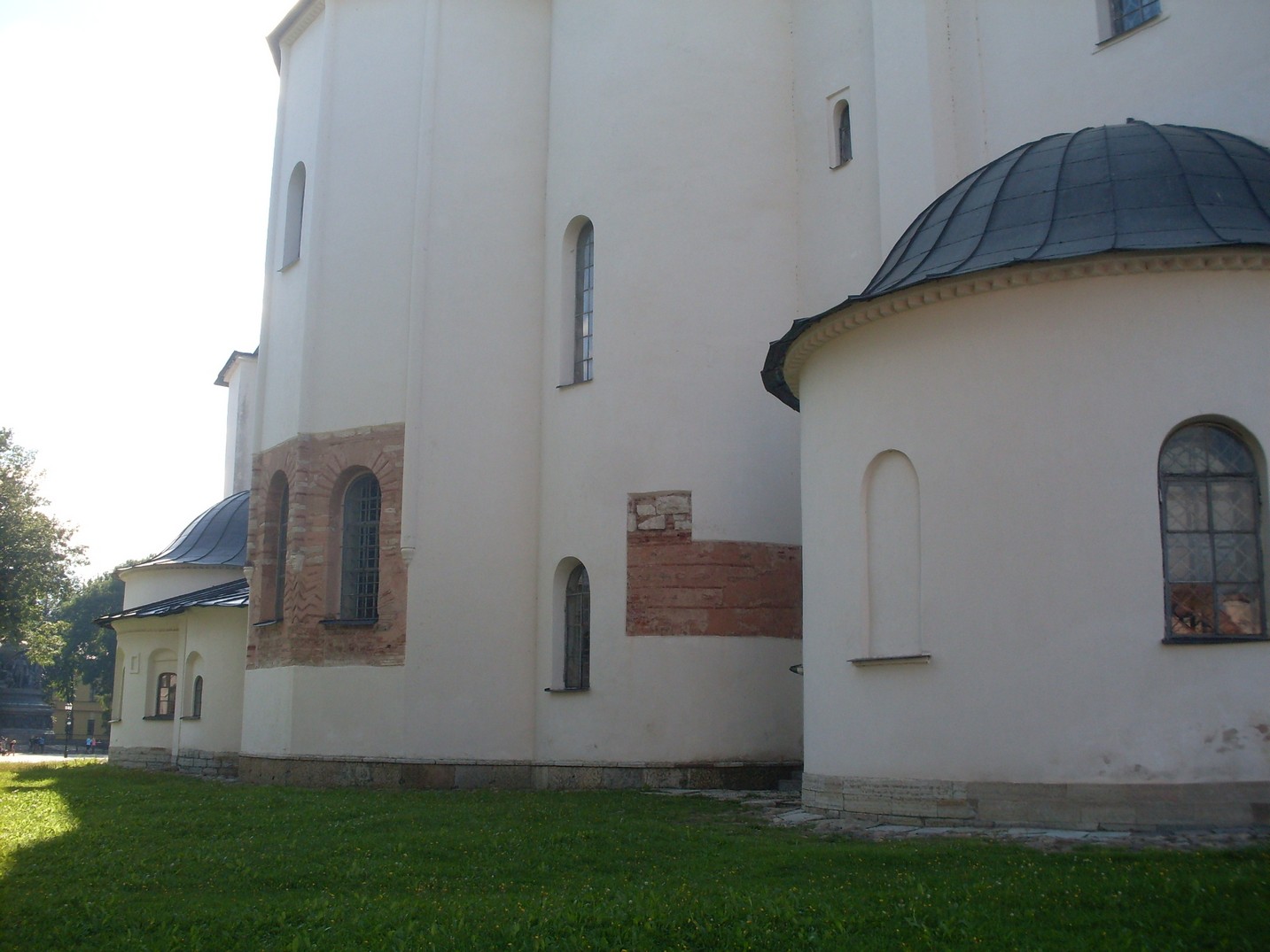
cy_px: 476
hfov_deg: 49.0
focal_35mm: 38
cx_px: 635
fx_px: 1394
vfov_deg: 37.7
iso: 80
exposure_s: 1/90
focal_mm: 6.3
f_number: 8.4
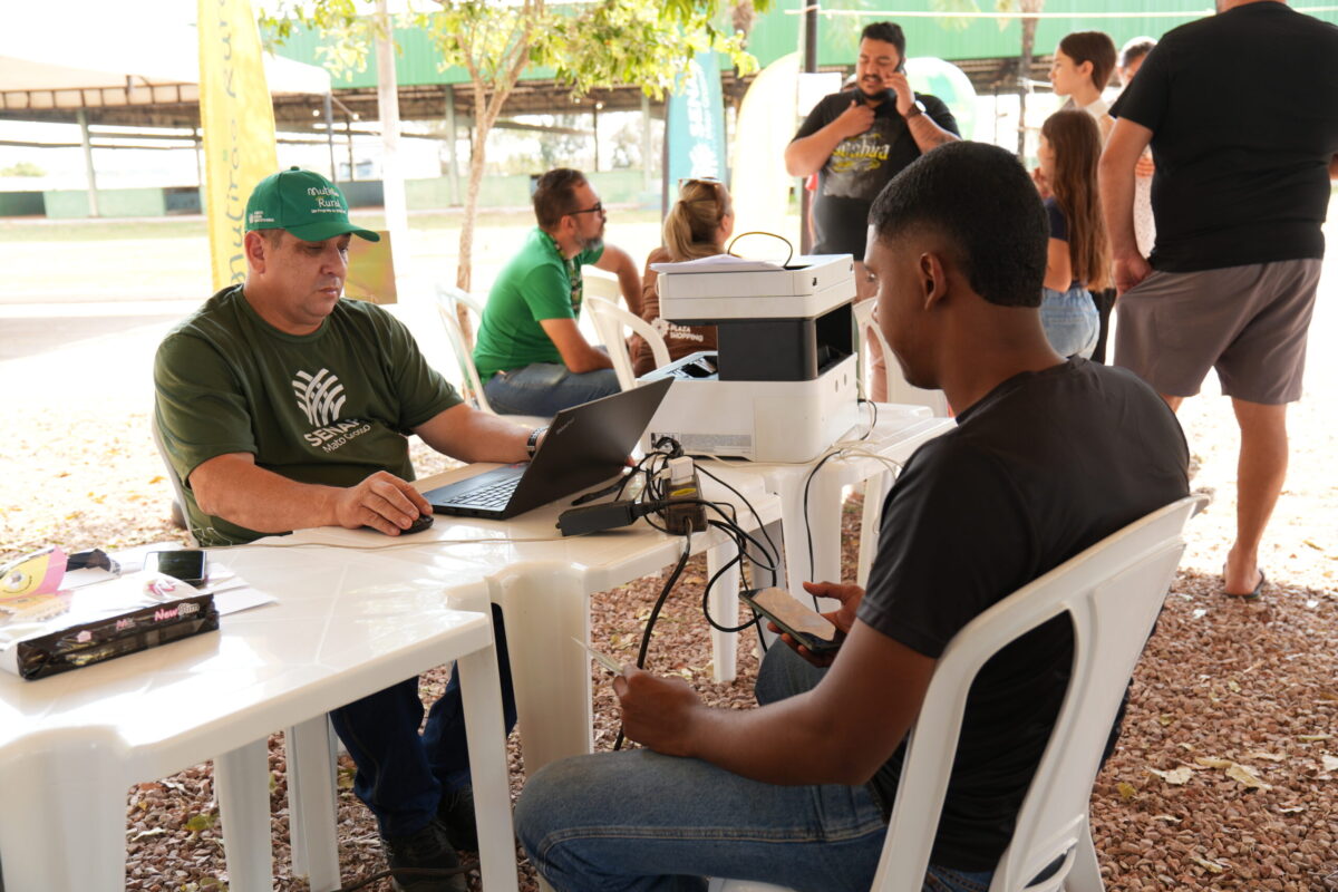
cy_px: 446
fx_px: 1338
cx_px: 669
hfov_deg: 53.1
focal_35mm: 36
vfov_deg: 36.9
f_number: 3.2
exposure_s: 1/100
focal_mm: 24
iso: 100
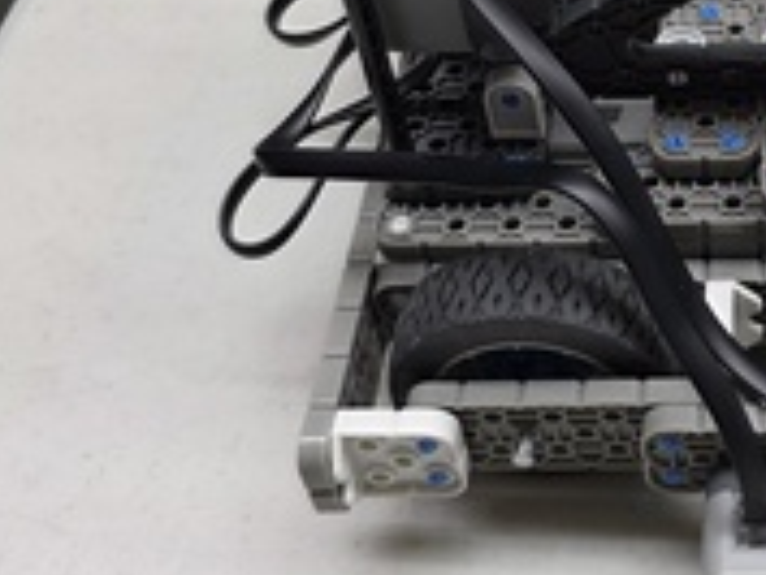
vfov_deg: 22.0
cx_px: 744
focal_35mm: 65
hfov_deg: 28.2
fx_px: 1439
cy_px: 50
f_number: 1.7
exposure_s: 1/120
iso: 200
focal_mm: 6.3
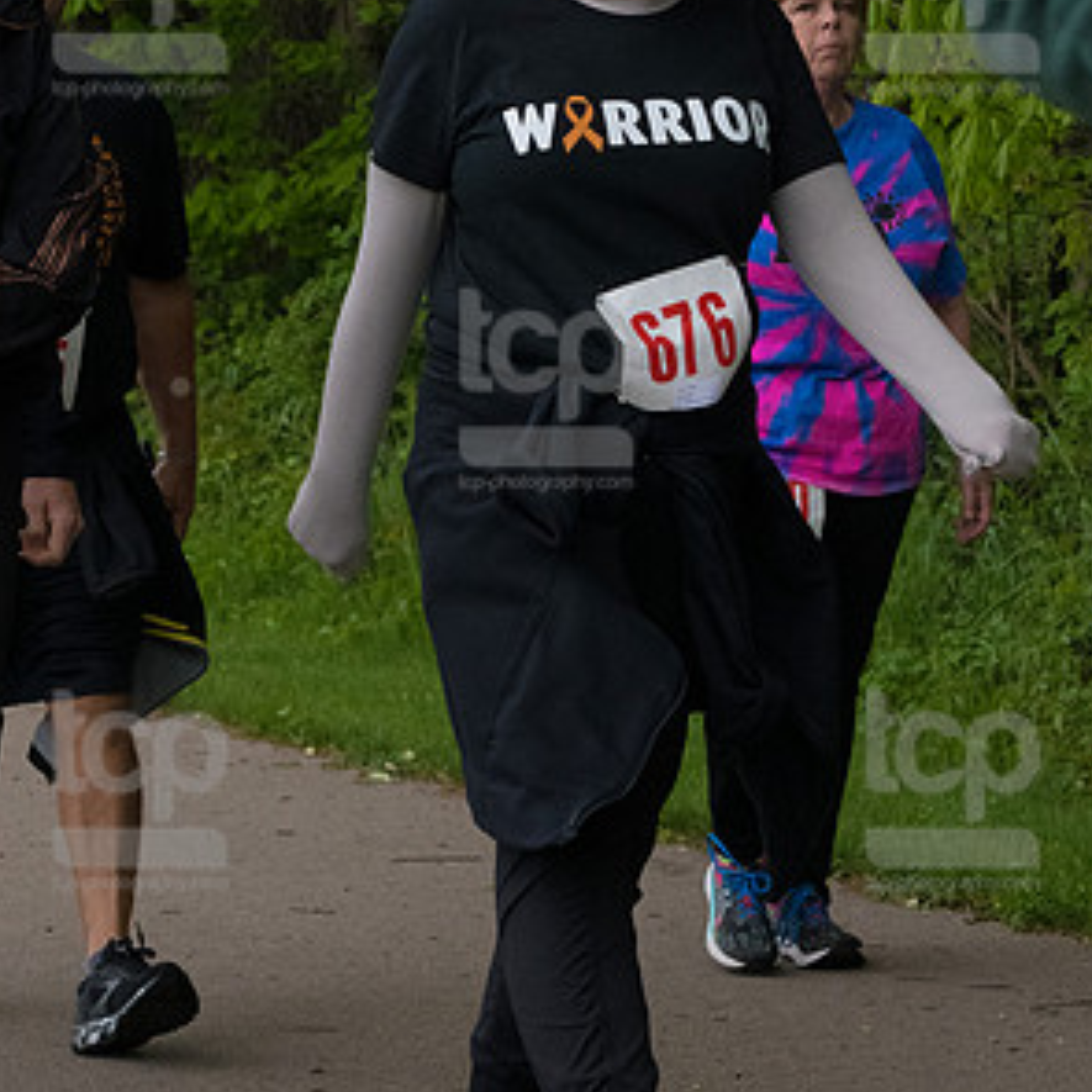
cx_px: 546
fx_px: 4854
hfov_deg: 12.8
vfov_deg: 12.8
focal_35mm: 136
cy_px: 389
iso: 4000
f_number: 7.1
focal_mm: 70
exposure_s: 1/1600
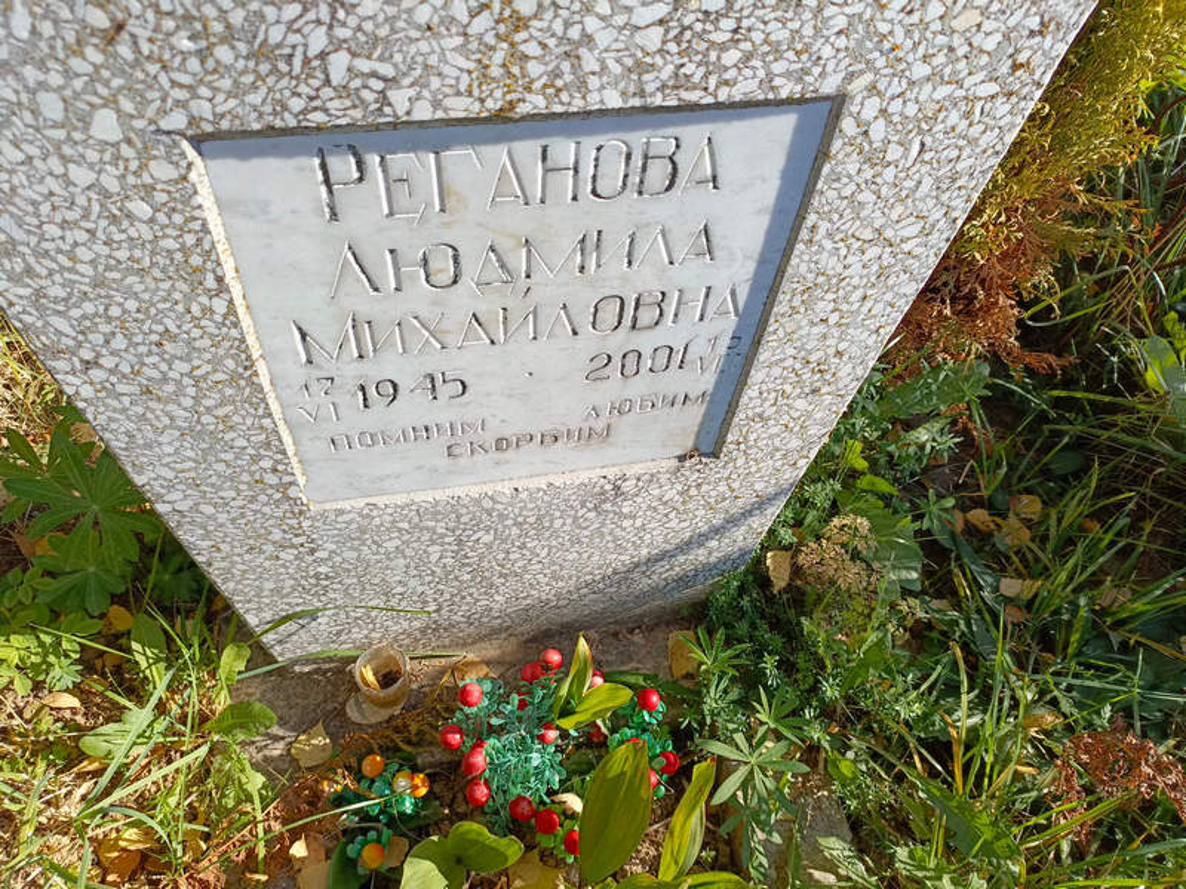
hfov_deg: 69.4
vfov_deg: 54.9
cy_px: 444
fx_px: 857
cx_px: 593
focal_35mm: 25
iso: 102
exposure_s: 1/535
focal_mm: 4.76
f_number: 1.69
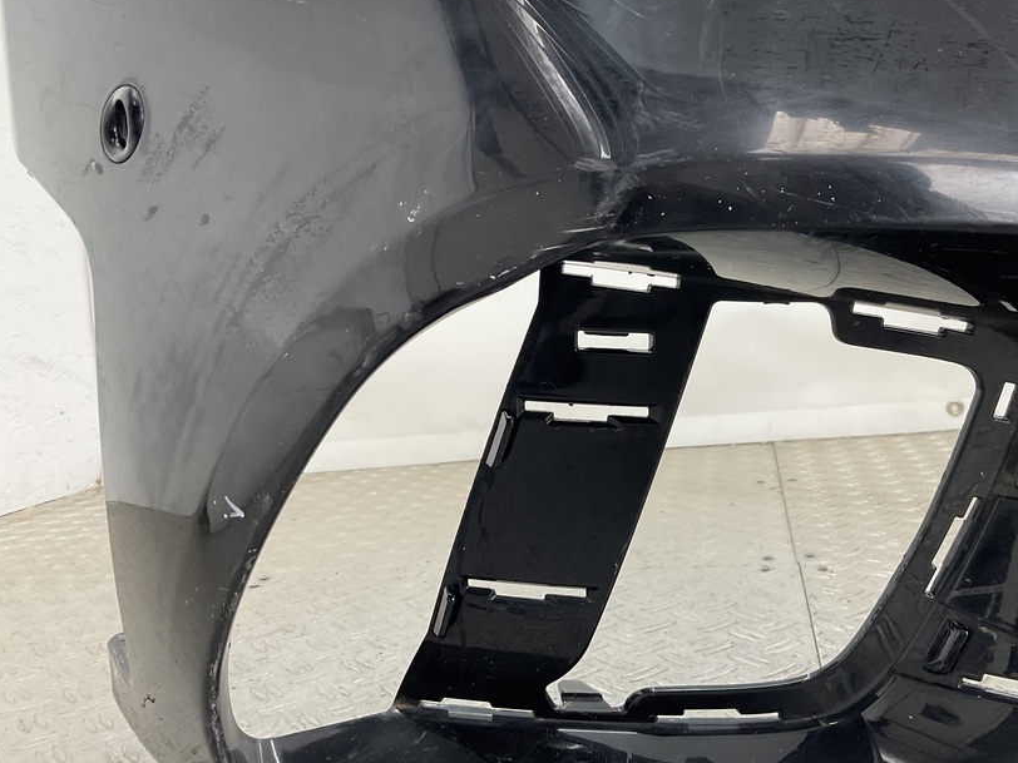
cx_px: 607
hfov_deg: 51.0
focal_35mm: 36
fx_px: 1059
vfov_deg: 39.4
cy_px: 294
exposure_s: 1/120
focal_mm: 3
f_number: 1.8
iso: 50
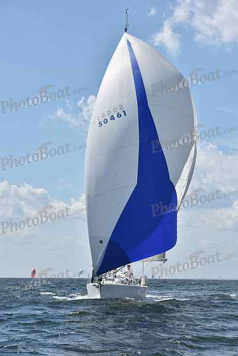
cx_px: 119
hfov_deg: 14.0
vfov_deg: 20.8
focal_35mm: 98
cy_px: 178
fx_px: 971
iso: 320
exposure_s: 1/1250
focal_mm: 98
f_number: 10
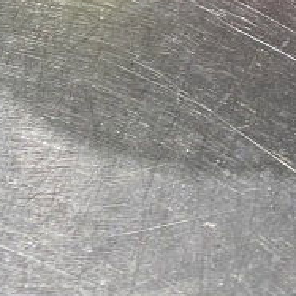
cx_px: 256
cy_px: -298
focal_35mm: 100
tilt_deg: -47.6
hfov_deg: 17.2
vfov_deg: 14.4
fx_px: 967
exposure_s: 1/80
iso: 125
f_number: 1.8
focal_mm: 4.25
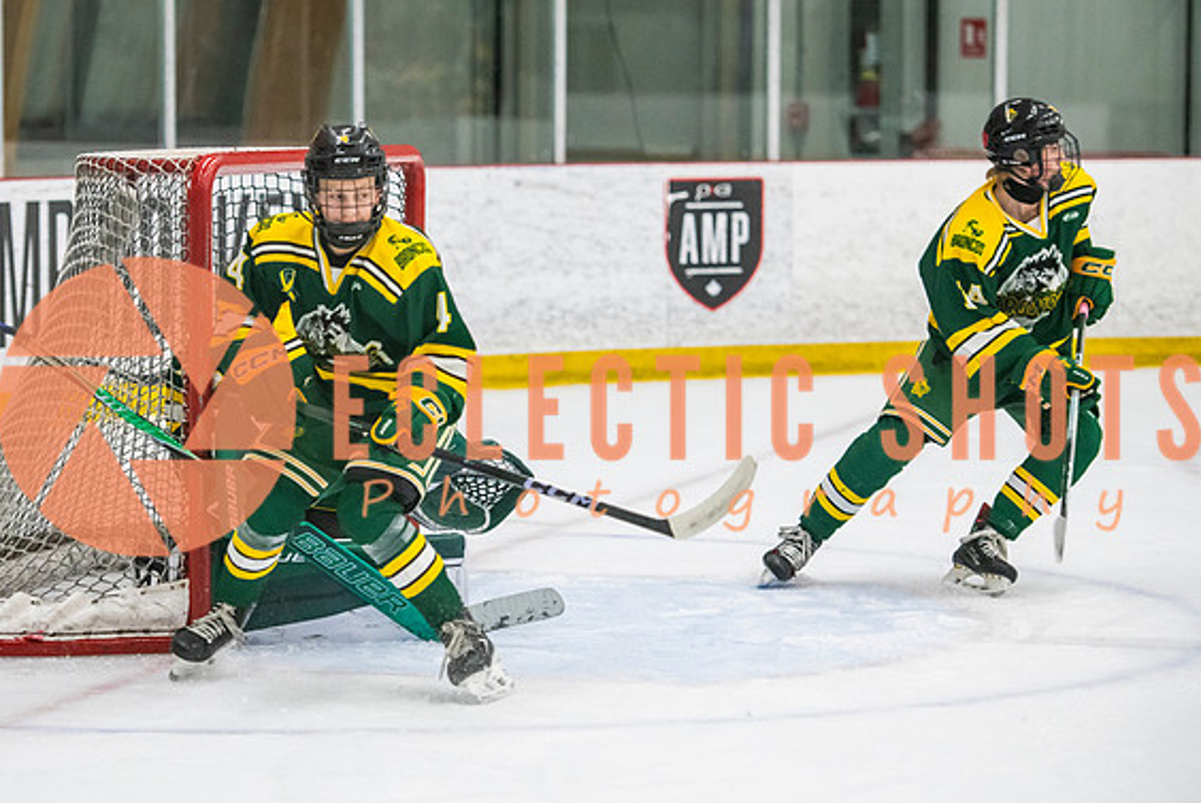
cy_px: 386
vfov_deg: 8.8
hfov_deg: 13.1
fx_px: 5208
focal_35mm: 156
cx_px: 416
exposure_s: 1/640
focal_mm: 116
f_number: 3.2
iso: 2500
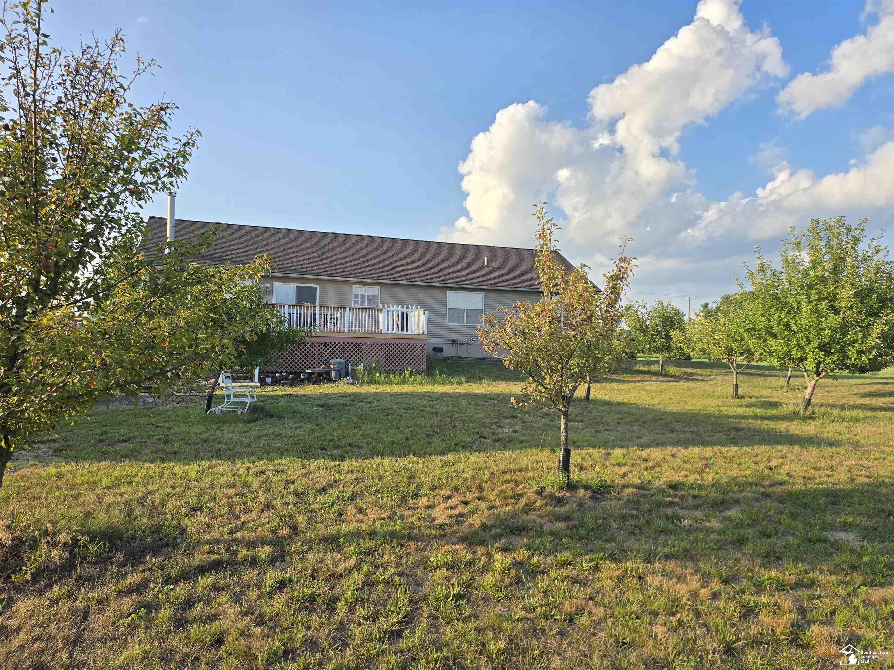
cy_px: 335
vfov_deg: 58.9
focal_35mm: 23
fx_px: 594
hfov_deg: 73.9
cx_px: 447
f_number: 1.7
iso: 12
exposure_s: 1/304
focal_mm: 6.3
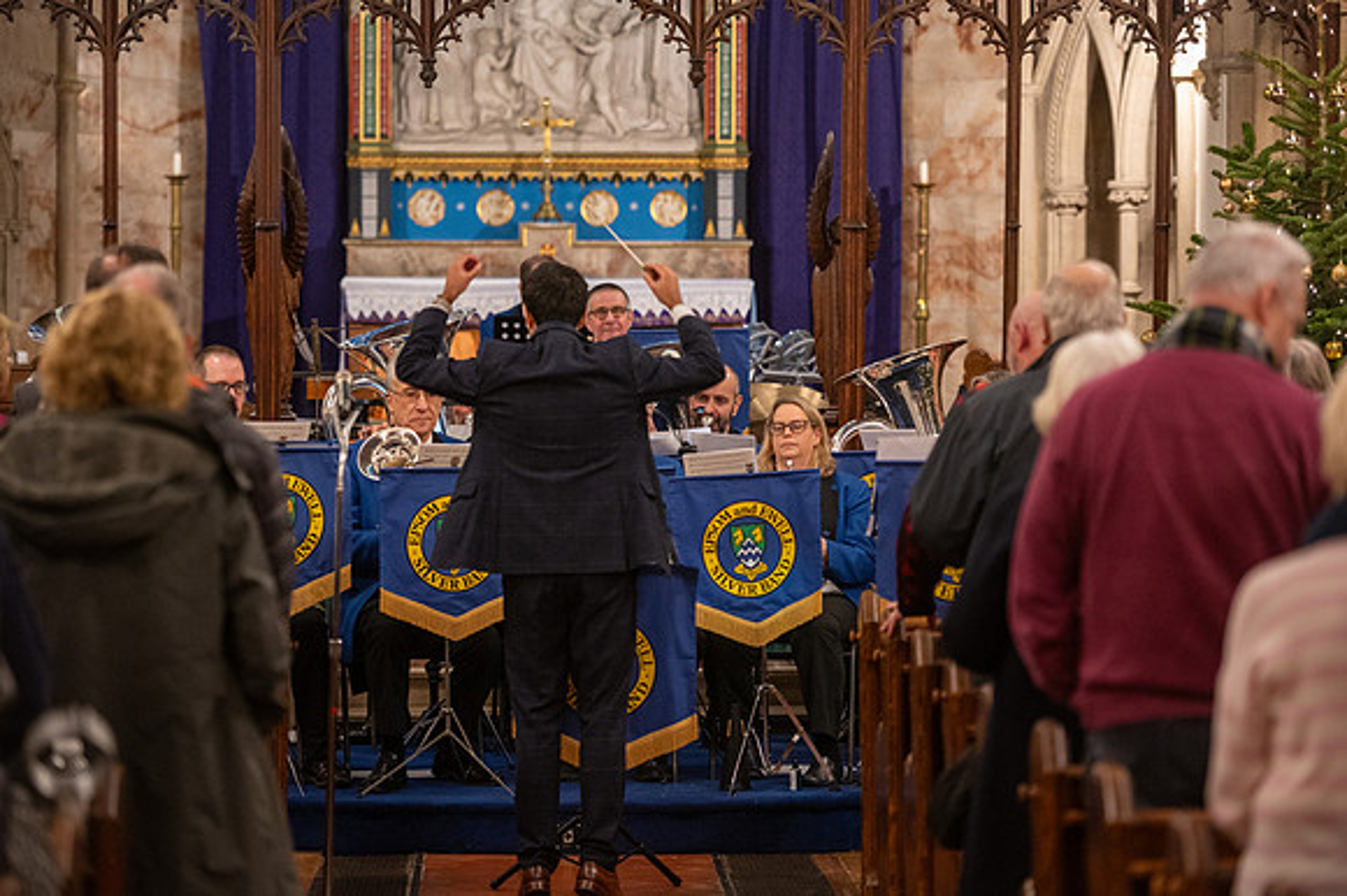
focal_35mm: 126
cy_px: 448
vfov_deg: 10.8
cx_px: 674
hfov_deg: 16.2
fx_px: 4721
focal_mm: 125
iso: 4000
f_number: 2.8
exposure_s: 1/160
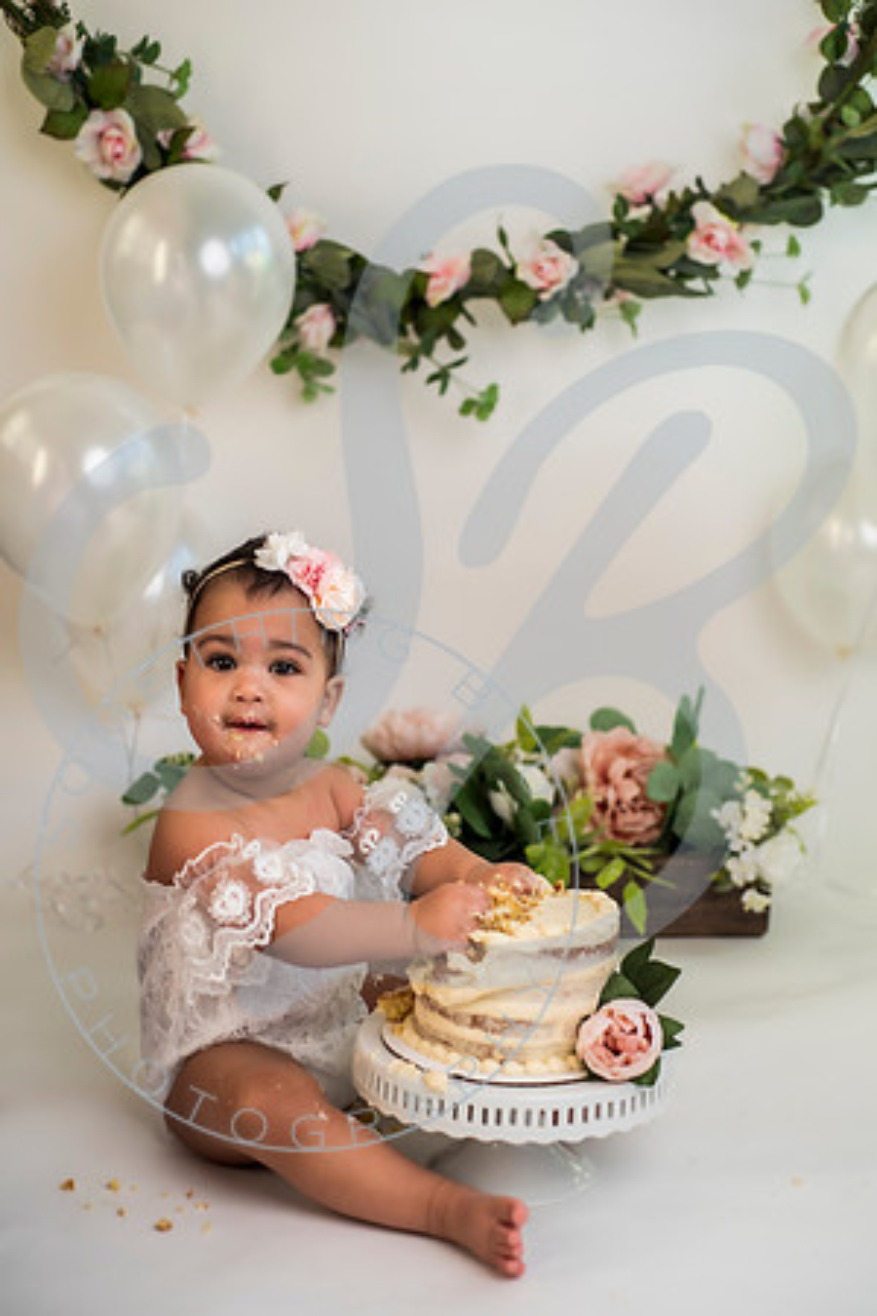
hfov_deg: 27.0
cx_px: 438
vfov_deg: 39.6
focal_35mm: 50
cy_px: 658
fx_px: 1827
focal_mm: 50
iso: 100
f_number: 2.8
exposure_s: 1/200
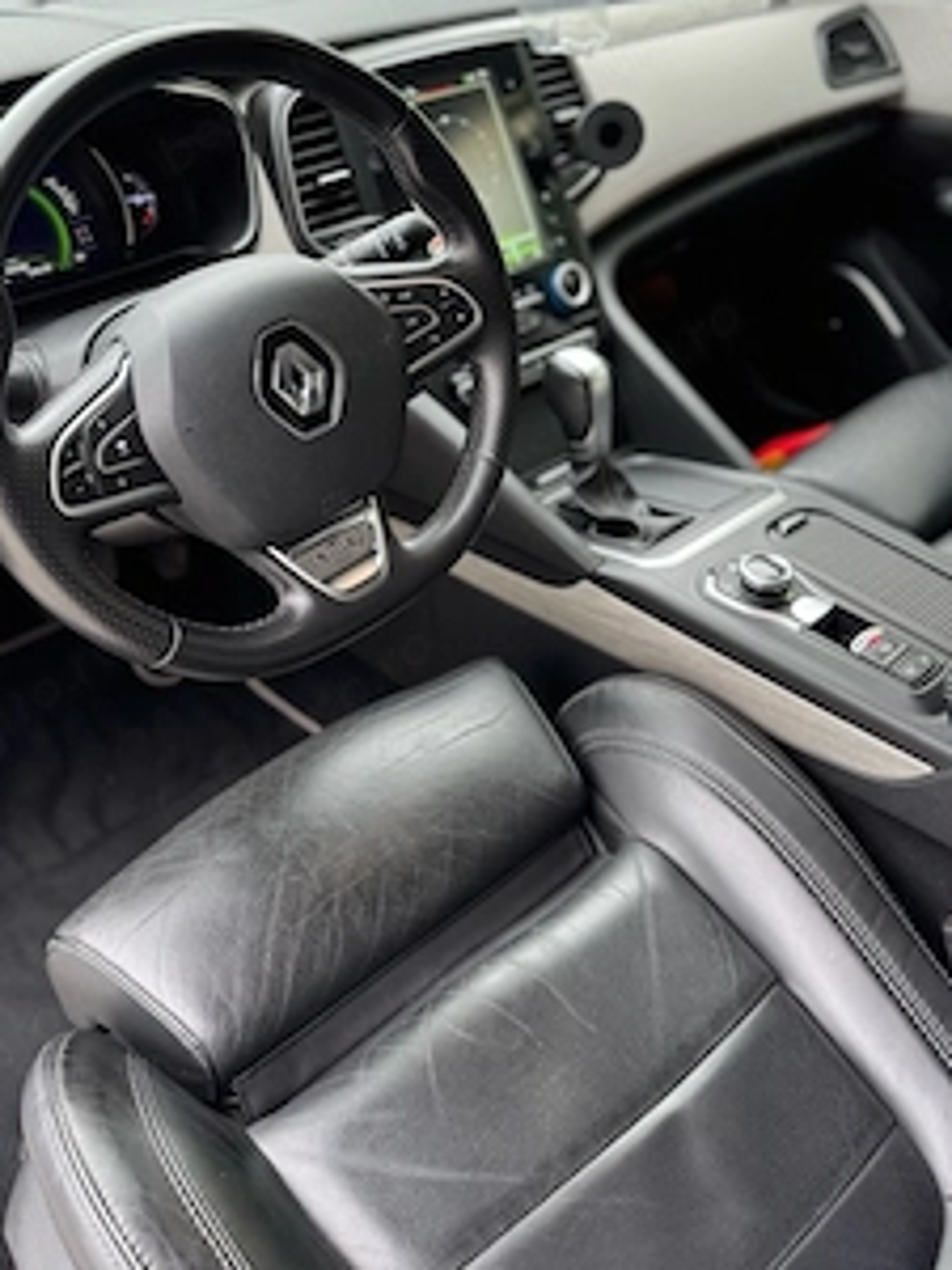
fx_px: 1173
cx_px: 398
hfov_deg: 44.0
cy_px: 457
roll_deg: +3.9
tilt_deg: -29.2
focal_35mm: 32
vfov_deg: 56.0
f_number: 1.78
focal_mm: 6.76
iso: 125
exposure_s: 1/121
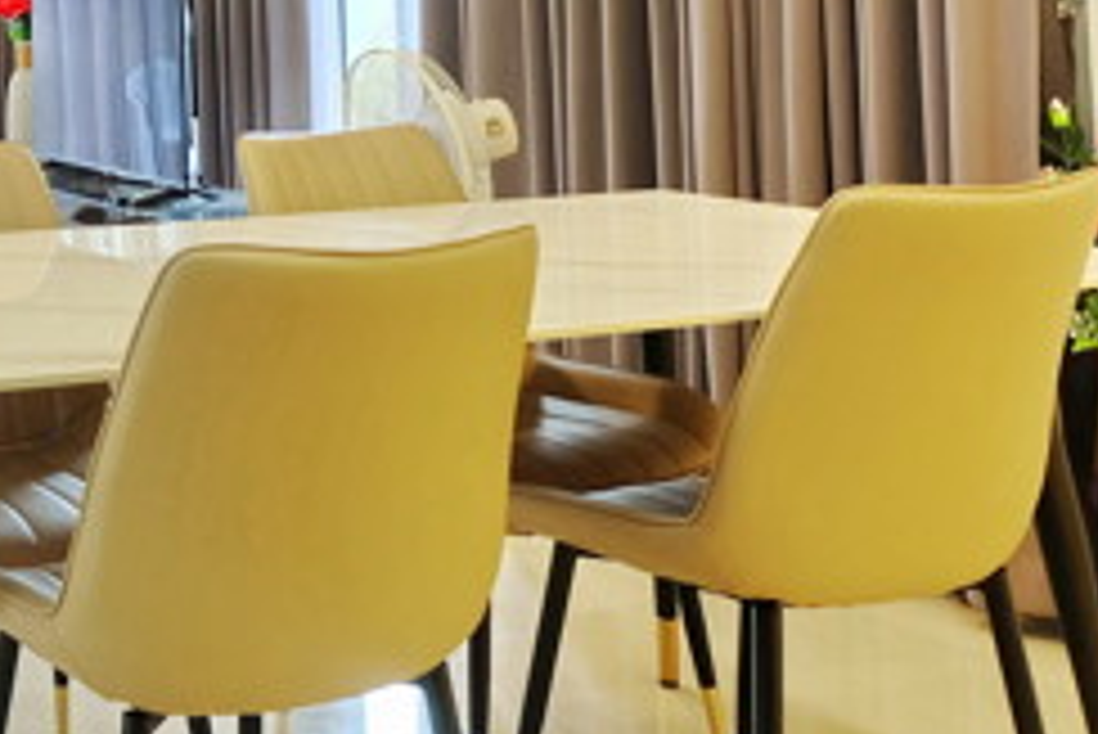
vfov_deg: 21.6
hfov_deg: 29.4
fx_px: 1800
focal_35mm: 59
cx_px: -202
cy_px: -113
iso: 400
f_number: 3.5
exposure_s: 1/34
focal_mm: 16
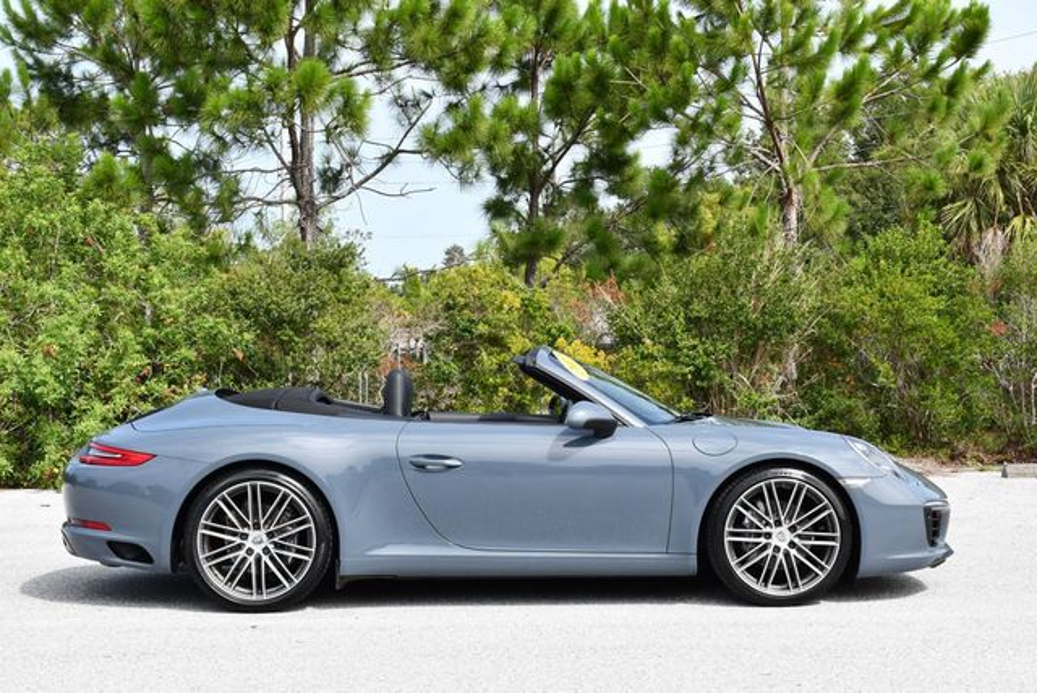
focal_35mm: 60
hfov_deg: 33.4
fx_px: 1730
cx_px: 518
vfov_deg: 22.7
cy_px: 346
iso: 200
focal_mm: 30
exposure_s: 1/250
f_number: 8
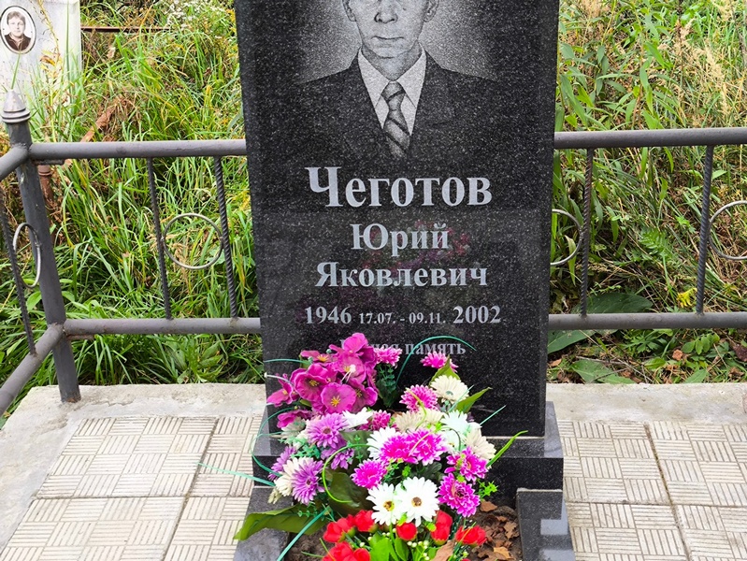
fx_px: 1079
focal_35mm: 50
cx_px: 374
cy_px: 280
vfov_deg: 29.1
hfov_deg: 38.2
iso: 50
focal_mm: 4.71
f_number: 1.7
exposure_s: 1/168
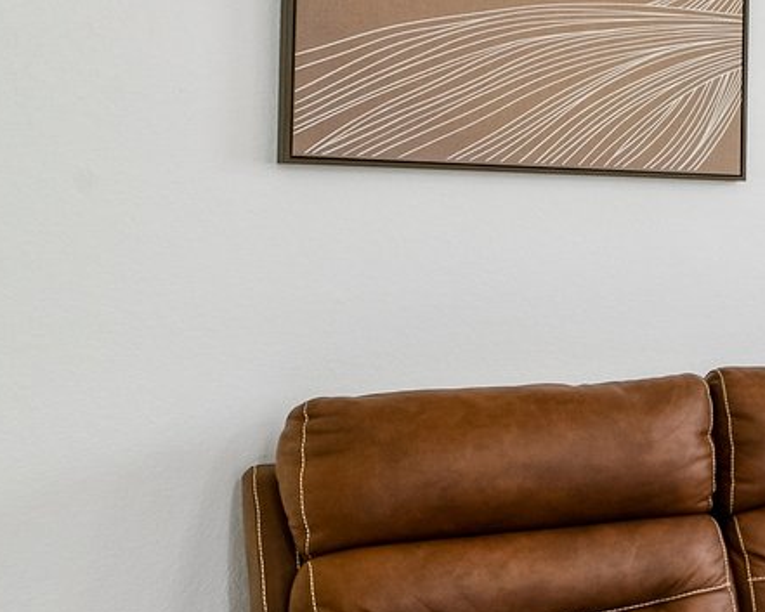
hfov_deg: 18.6
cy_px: 251
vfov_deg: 25.0
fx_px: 1381
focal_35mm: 61
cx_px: 1558
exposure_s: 1/10
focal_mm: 14
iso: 200
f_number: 9
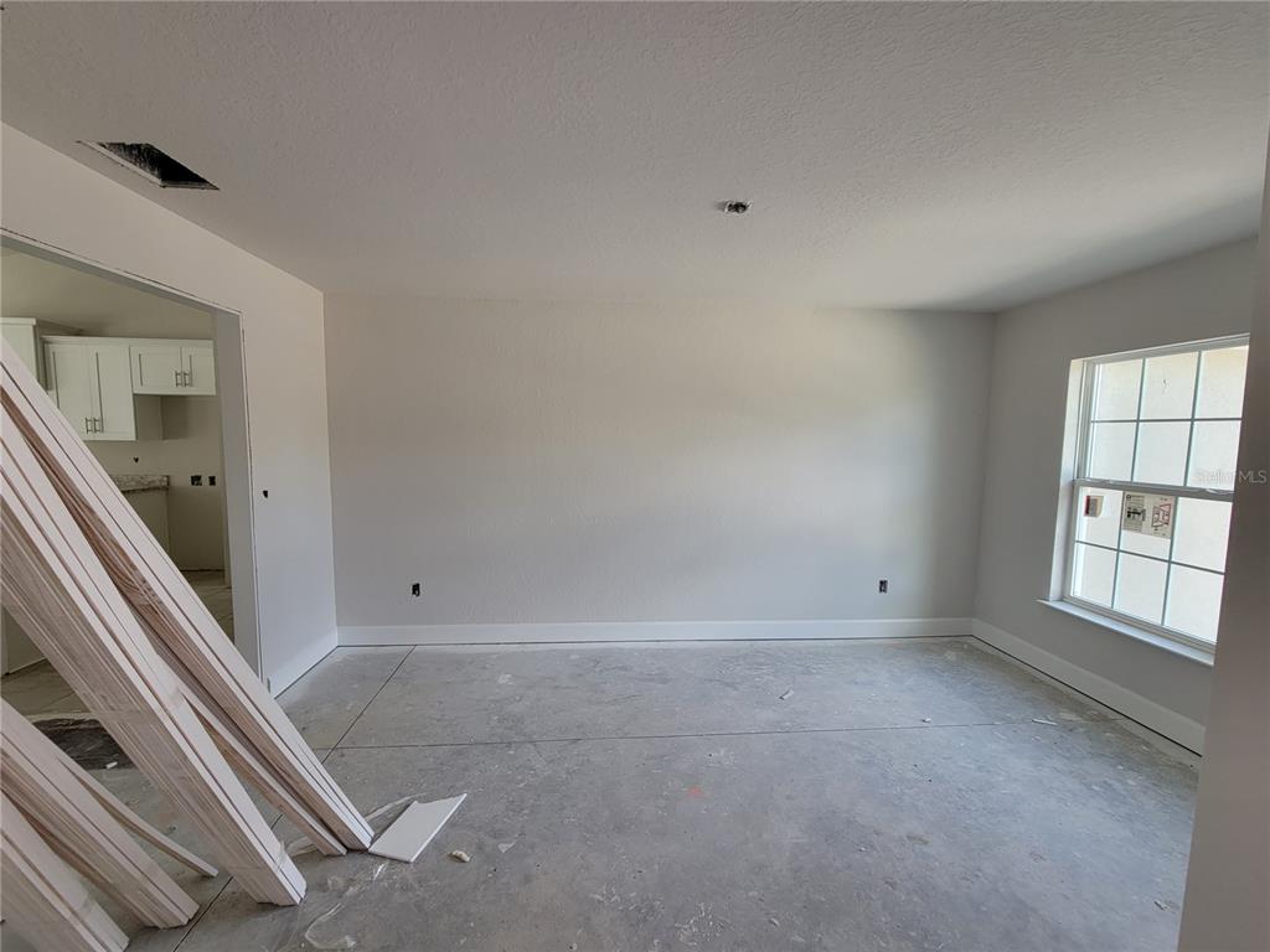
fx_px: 477
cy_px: 476
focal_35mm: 13
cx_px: 635
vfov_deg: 89.9
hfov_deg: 106.2
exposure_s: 1/60
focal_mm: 2.2
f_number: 2.2
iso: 50
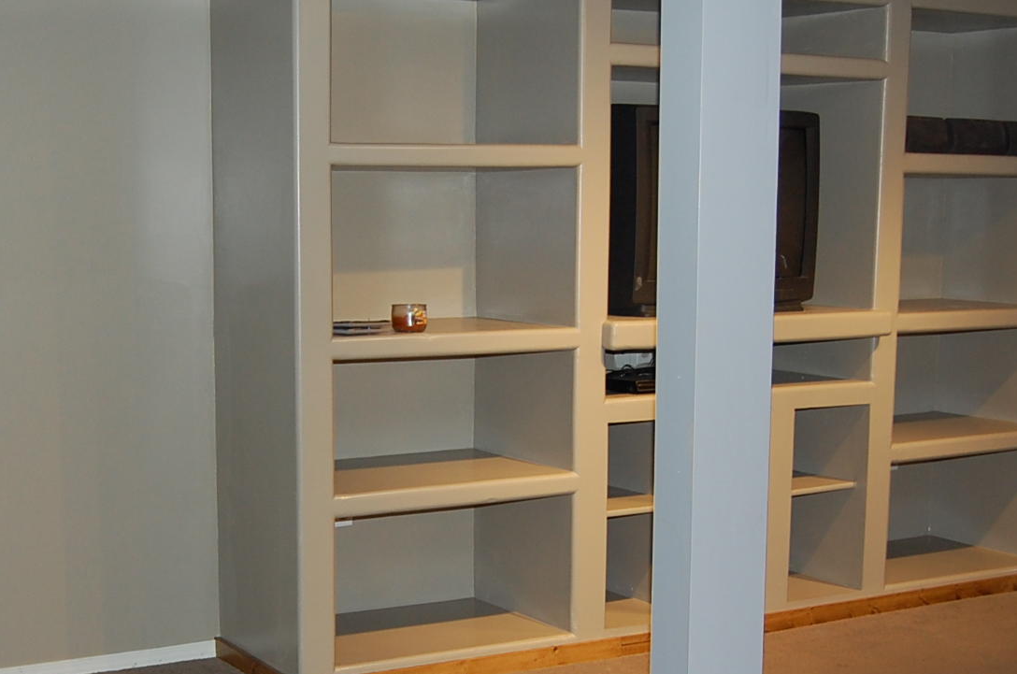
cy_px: 497
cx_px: 364
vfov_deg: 23.9
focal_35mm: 56
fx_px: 1579
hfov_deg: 35.4
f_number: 3.5
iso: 400
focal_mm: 18
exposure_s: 1/60
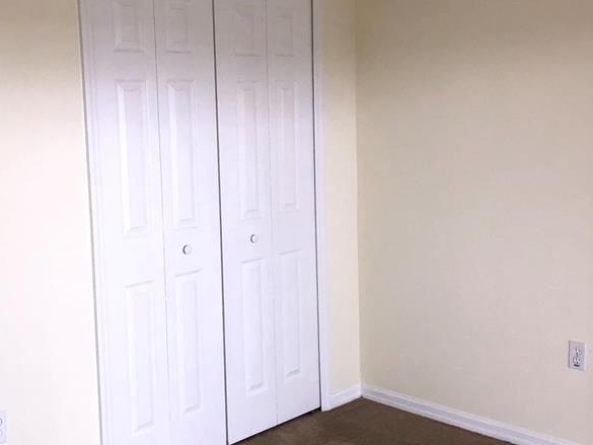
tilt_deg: -8.9
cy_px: 202
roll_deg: +1.0
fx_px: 840
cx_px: 269
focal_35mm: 49
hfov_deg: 38.9
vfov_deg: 29.7
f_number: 1.8
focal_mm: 3.99
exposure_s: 1/120
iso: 100
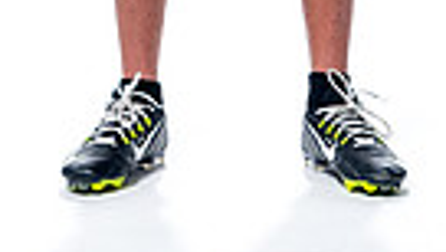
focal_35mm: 305
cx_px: 289
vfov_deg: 3.9
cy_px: -455
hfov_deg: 7.1
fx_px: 3613
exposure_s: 1/250
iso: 100
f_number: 5.6
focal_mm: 88
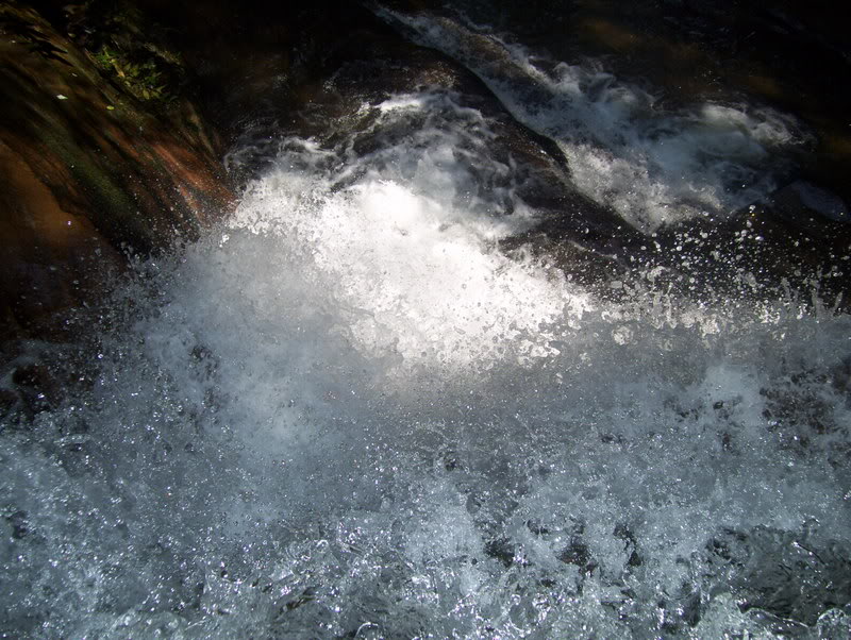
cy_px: 320
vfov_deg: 39.7
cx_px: 426
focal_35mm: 36
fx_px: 886
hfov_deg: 51.3
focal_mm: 6
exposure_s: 1/400
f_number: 2.7
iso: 80
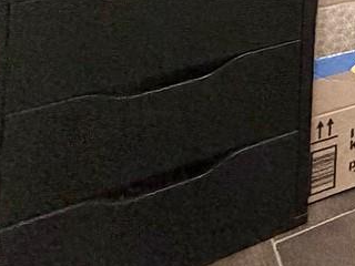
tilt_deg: +0.8
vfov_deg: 15.5
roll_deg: -1.8
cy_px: -306
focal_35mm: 70
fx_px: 718
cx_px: 858
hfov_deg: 15.1
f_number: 2.2
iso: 250
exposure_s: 1/60
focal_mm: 2.22
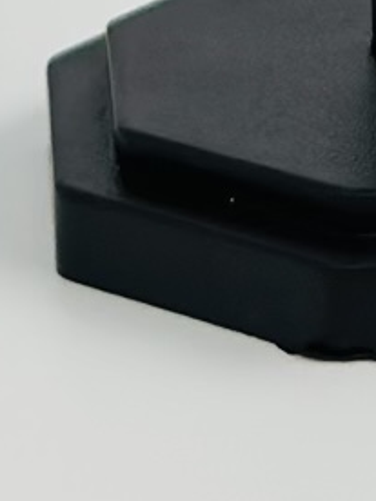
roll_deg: -0.3
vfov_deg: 5.3
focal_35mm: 351
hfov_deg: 4.2
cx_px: 519
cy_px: -1105
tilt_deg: -8.1
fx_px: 5083
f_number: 1.78
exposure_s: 1/1815
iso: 80
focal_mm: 6.86
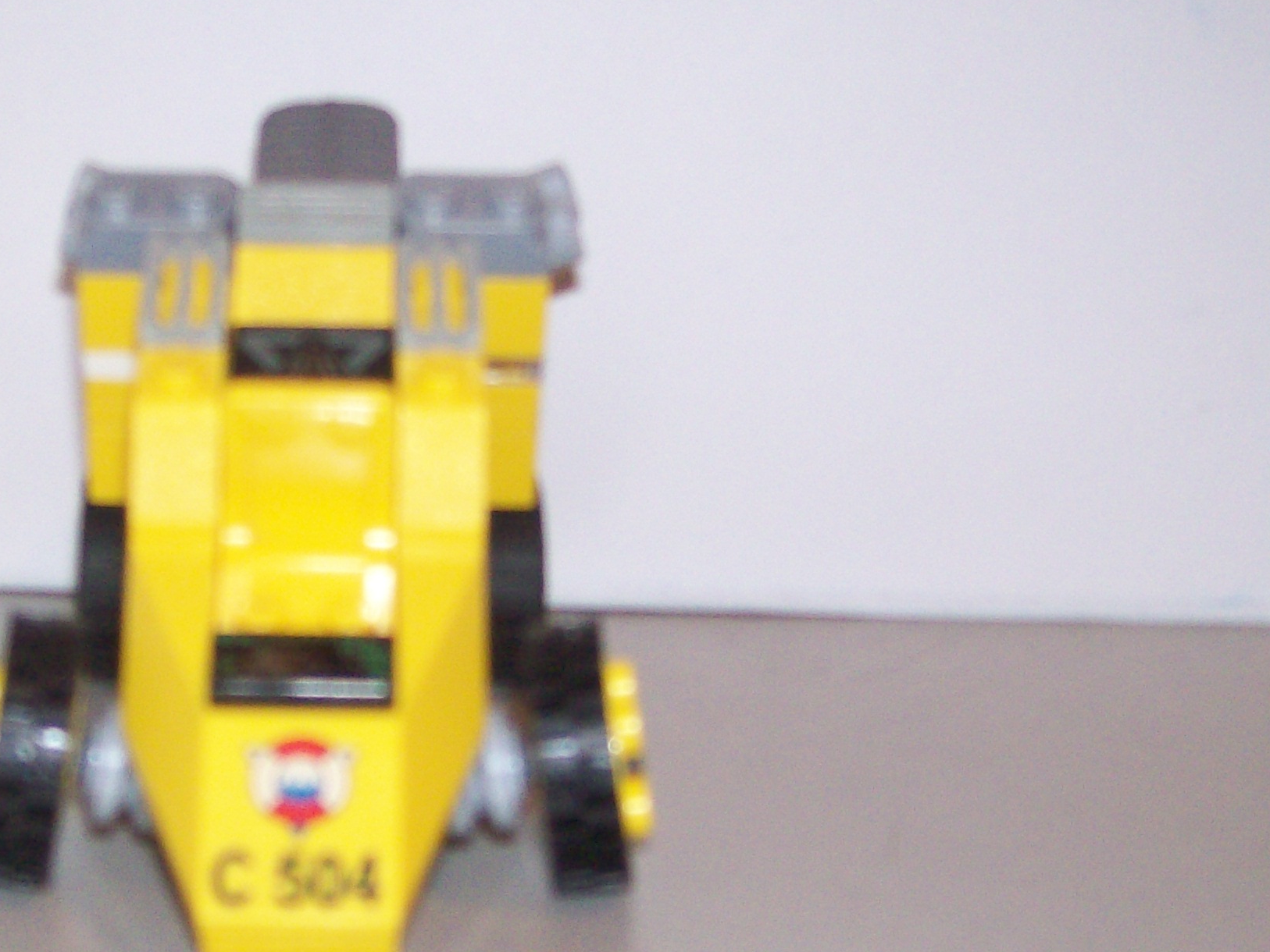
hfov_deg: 28.2
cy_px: 622
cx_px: 334
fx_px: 2495
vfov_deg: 21.6
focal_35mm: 68
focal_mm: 6
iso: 140
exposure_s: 1/64
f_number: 2.7
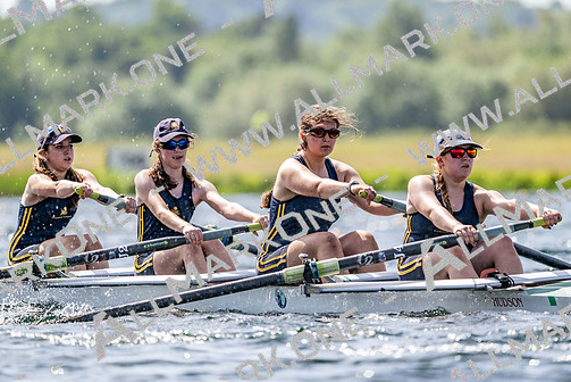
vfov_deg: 3.0
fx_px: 7316
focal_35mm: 461
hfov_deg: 4.5
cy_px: 185
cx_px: 324
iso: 250
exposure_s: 1/2500
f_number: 4.5
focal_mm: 400
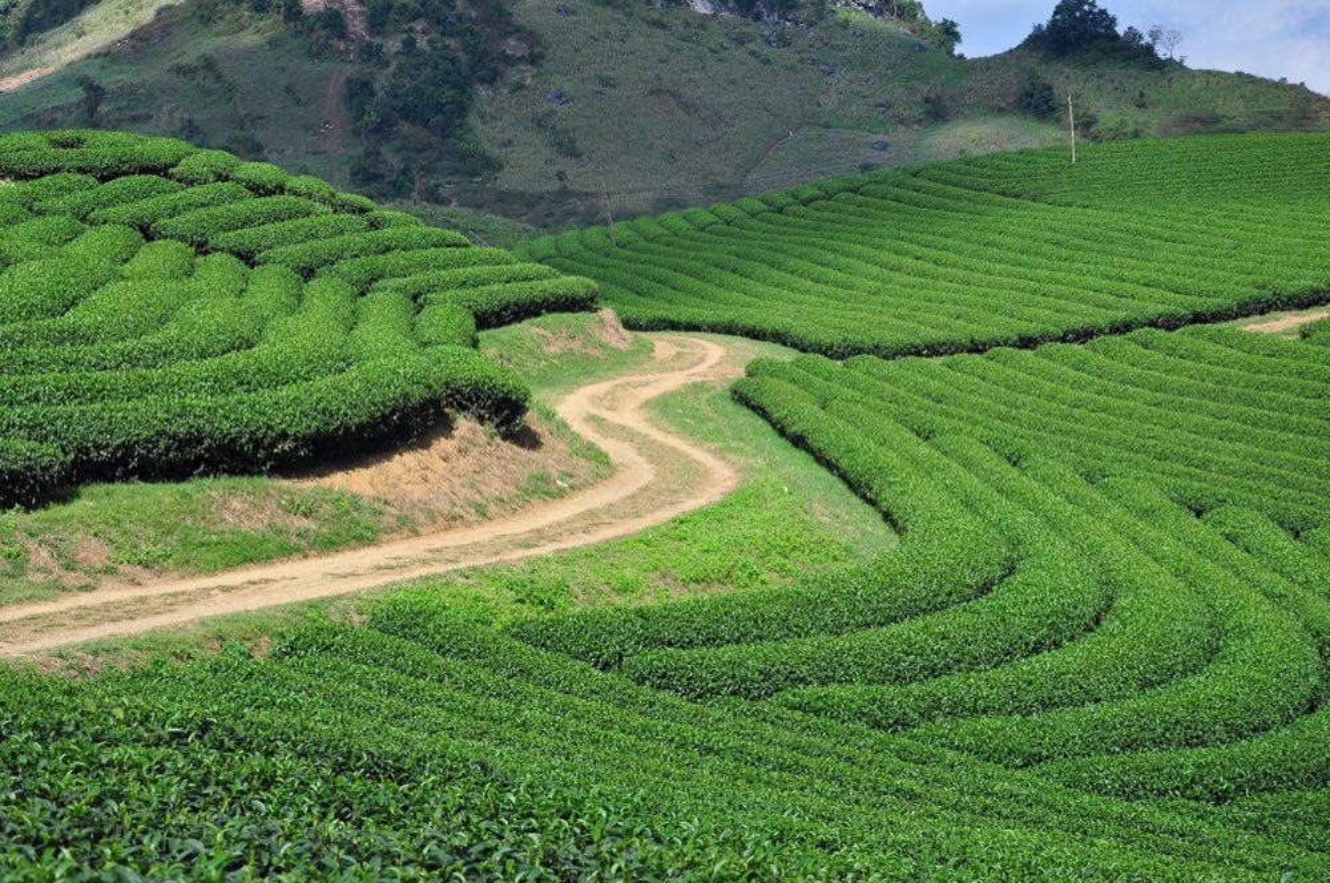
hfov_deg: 27.0
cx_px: 665
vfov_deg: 18.1
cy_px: 442
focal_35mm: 75
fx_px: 2767
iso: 200
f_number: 8
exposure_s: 1/500
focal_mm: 50
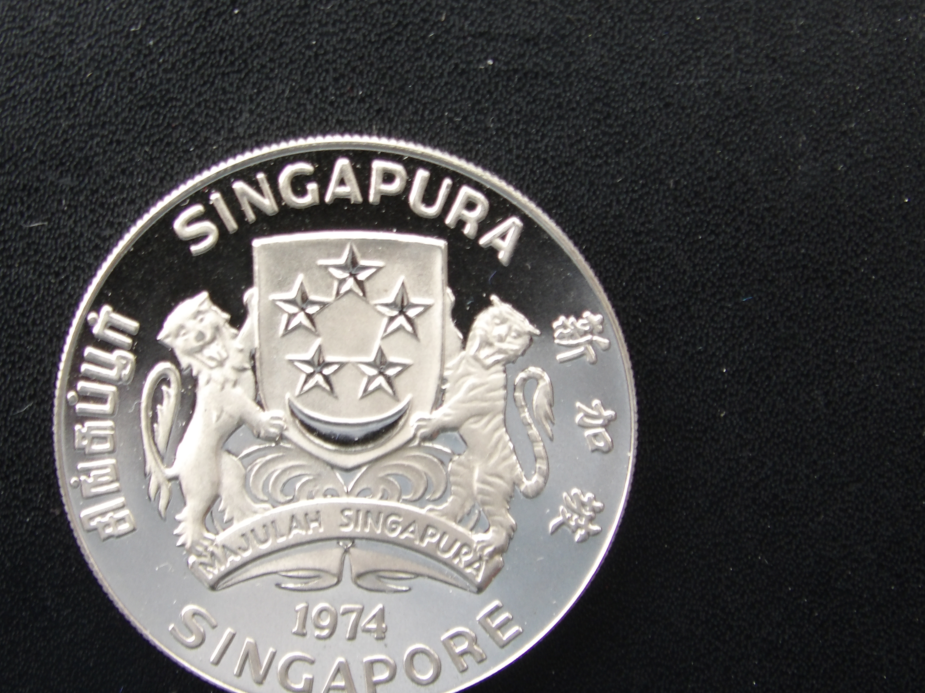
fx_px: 2004
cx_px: 425
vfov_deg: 19.6
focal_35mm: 75
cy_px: 418
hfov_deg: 26.0
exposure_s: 1/23
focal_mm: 10.9
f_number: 4.3
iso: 200
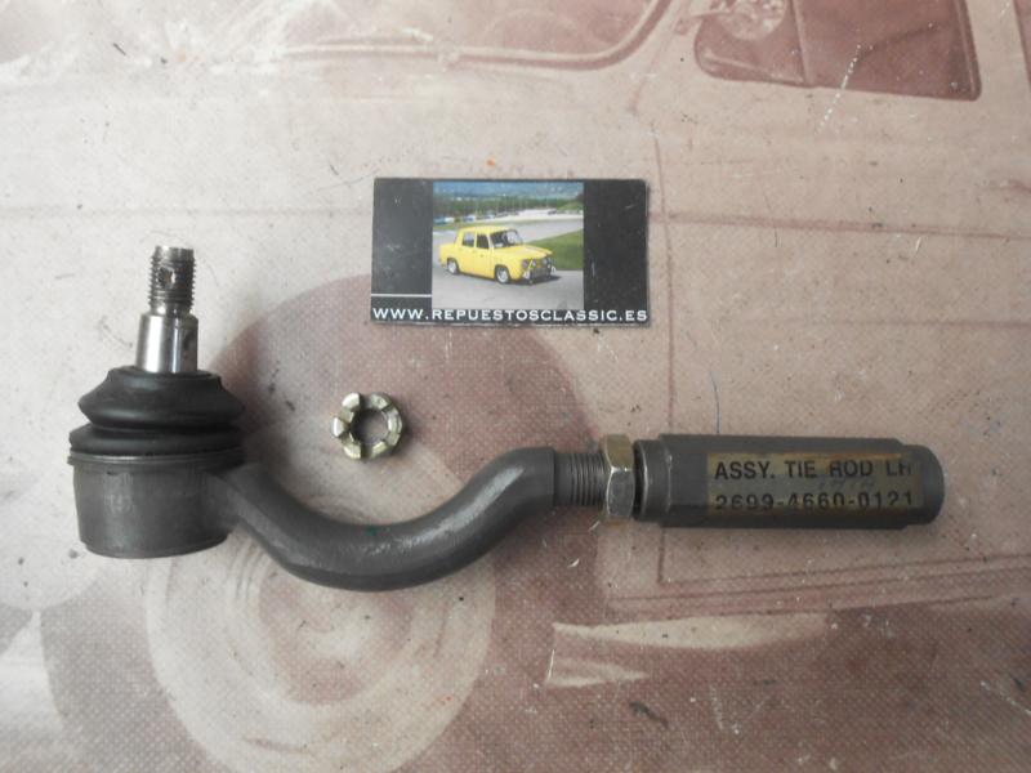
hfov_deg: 67.3
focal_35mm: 26
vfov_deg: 53.1
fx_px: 774
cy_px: 386
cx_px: 516
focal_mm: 4.6
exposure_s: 1/30
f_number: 3.5
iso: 160
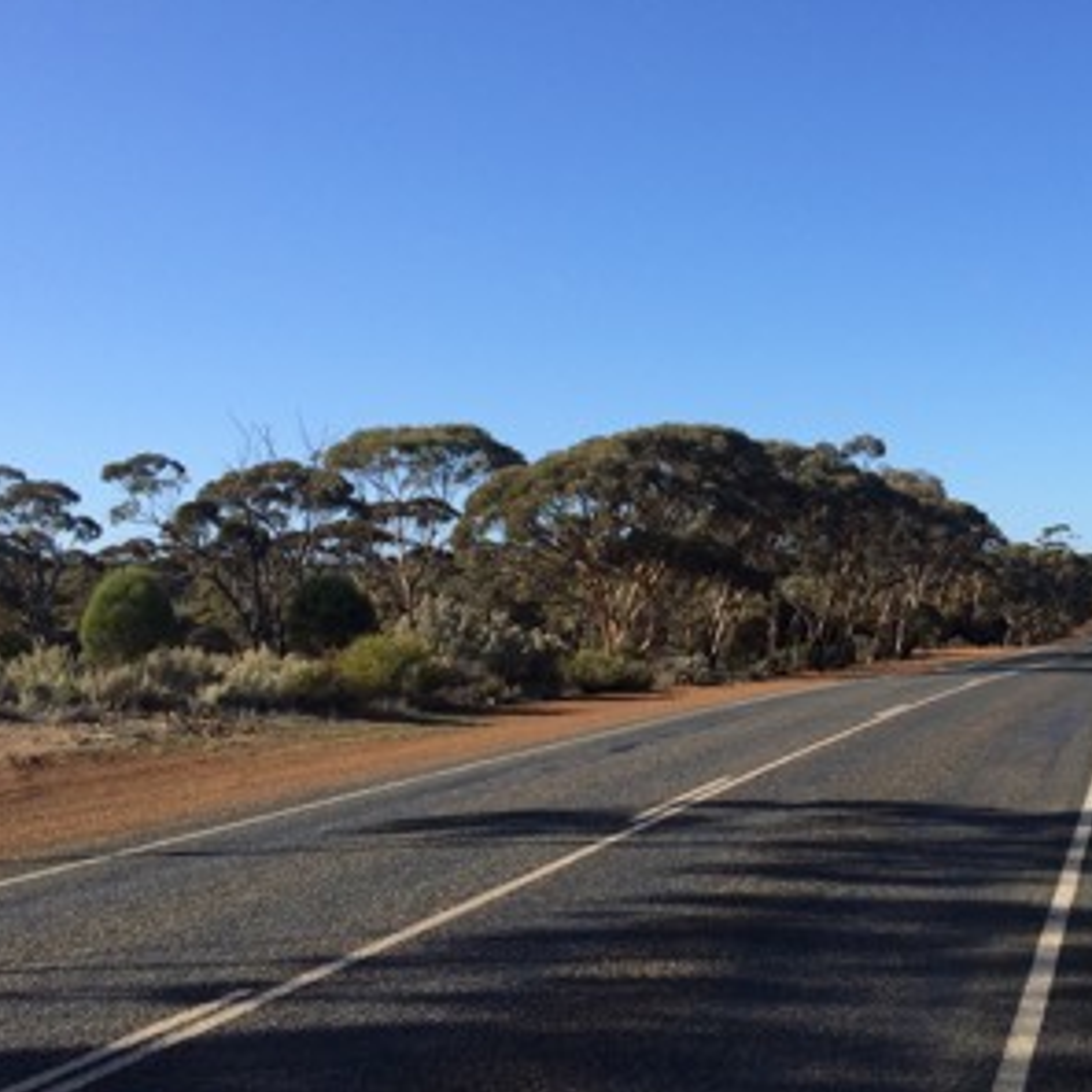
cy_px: 457
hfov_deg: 36.6
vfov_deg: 37.5
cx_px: 826
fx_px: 1606
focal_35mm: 45
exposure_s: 1/1580
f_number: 2.2
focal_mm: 4.15
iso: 32
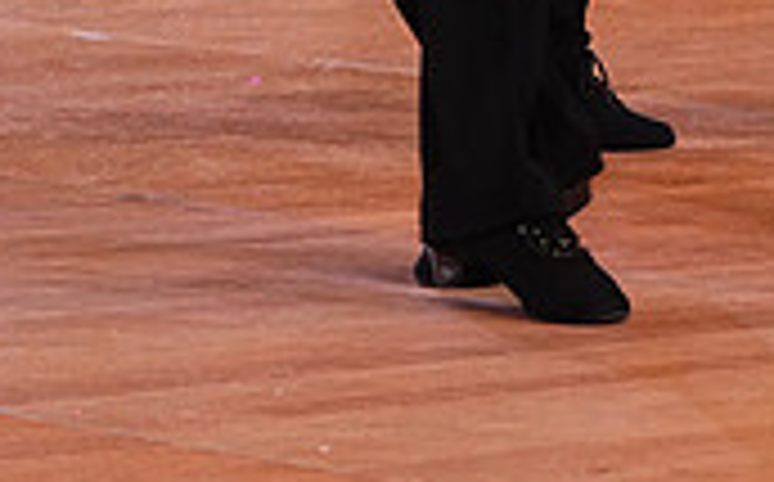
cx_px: 772
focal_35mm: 361
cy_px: -599
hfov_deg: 5.8
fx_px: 7605
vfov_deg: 3.6
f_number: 8
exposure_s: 1/320
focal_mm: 105
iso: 5000
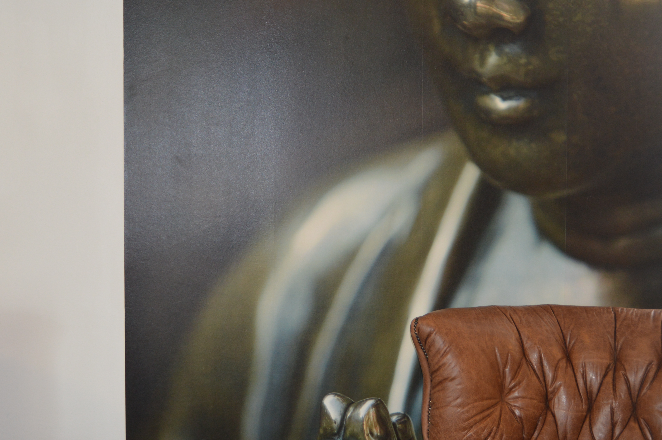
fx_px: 937
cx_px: 238
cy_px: 208
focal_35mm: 51
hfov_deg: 38.6
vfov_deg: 26.4
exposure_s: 1/80
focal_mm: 24
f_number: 4
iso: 400
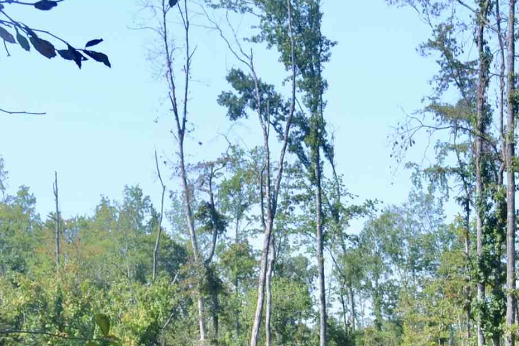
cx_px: 600
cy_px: 469
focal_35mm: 109
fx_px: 1571
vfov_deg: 12.1
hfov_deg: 17.9
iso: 110
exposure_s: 1/125
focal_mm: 22
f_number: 8
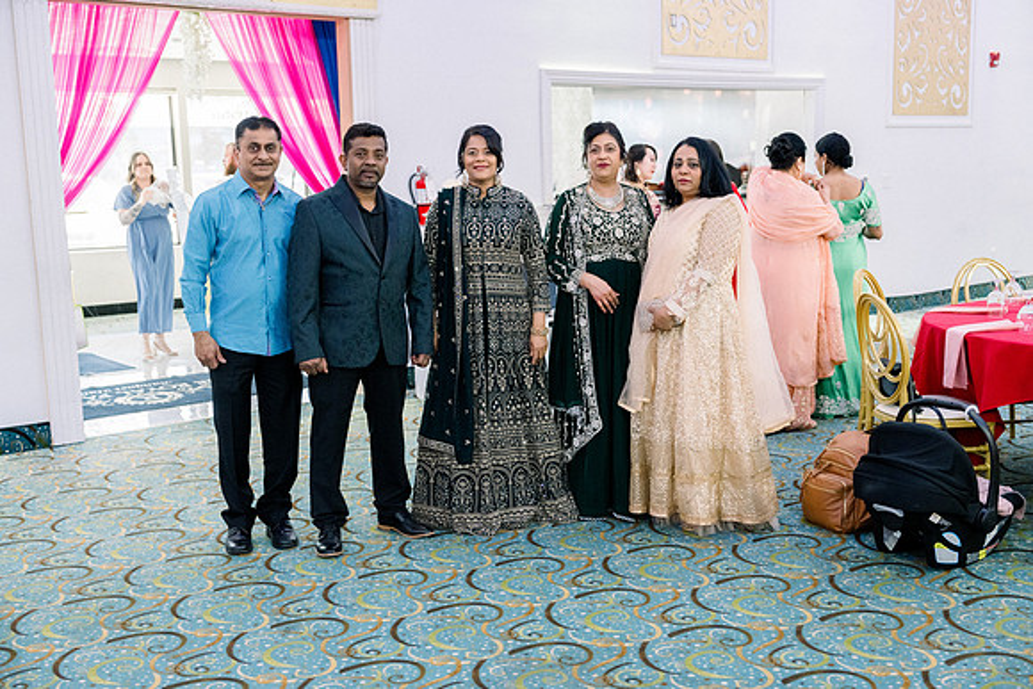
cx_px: 516
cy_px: 344
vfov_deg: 32.6
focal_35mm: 41
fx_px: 1177
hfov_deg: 47.4
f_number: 2.8
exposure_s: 1/160
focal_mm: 41
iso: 3200
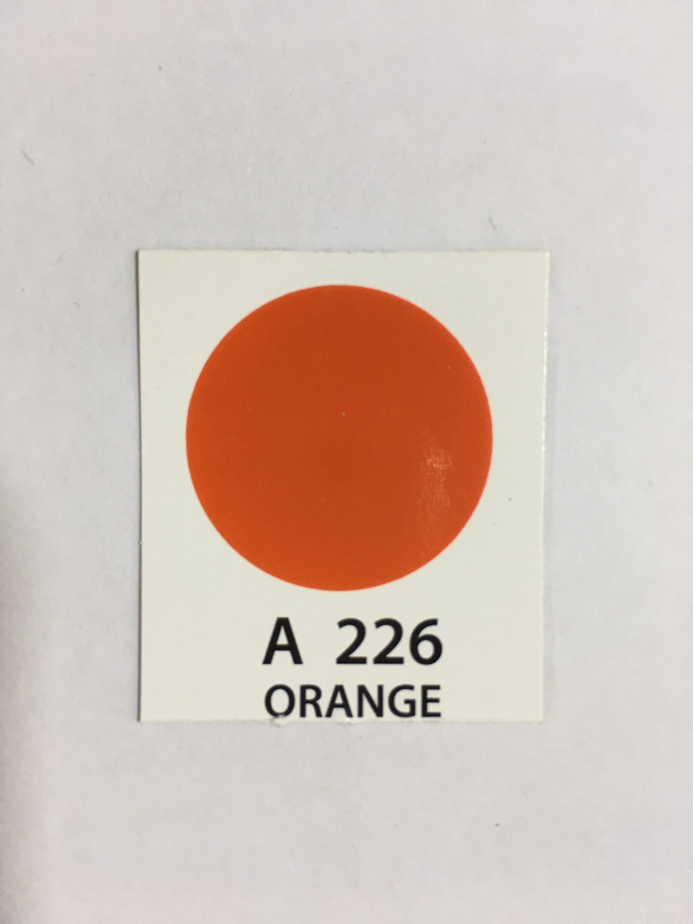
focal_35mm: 29
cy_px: 462
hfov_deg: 48.2
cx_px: 346
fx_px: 774
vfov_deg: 61.7
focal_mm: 4.15
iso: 100
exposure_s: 1/33
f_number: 2.2
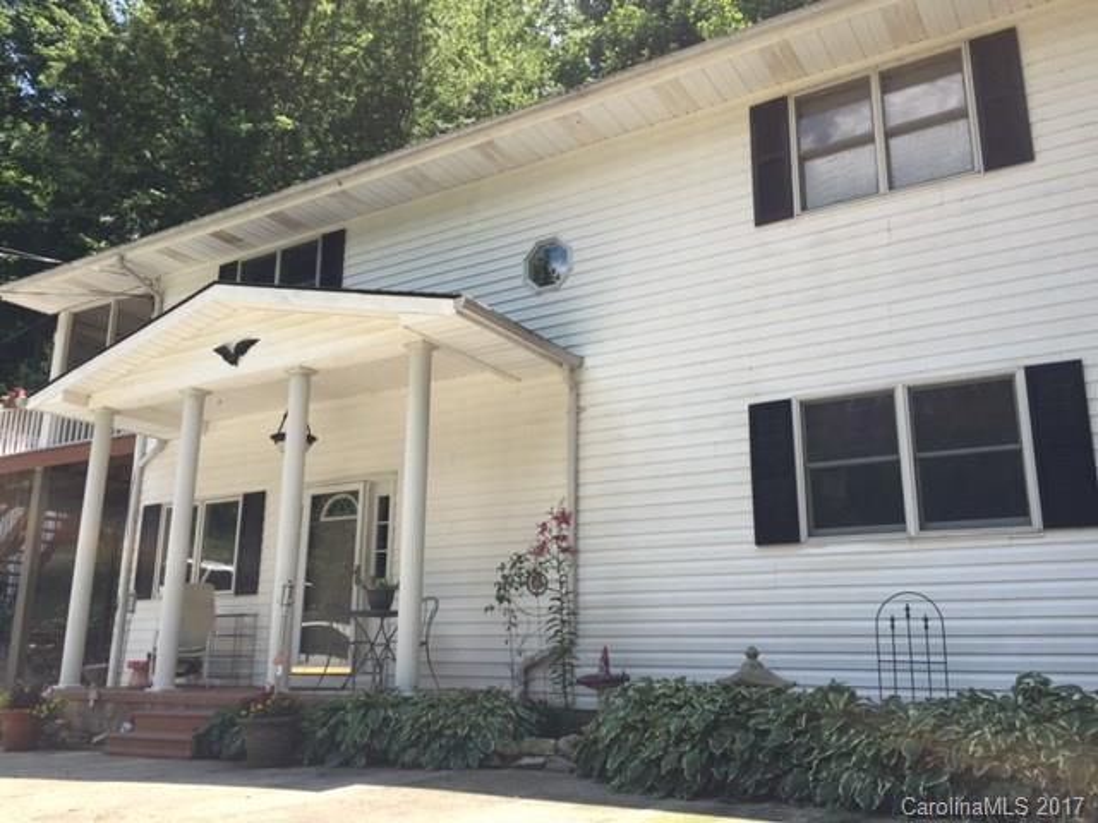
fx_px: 920
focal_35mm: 29
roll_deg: -0.9
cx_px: 549
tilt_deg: +16.1
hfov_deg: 61.7
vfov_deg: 48.2
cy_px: 412
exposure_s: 1/842
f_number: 2.2
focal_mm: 4.15
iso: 32
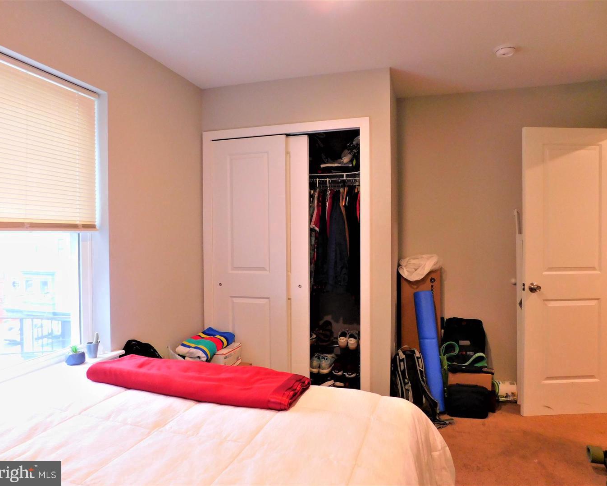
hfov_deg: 70.3
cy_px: 243
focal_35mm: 24
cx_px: 307
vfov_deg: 58.8
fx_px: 431
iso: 280
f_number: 3
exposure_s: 1/30
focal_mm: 4
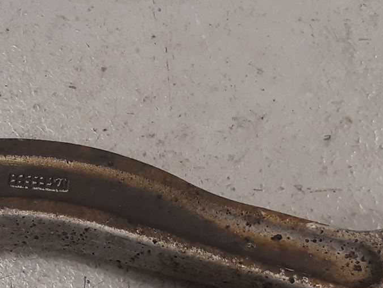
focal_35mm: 79
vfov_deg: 18.5
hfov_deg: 23.6
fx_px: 874
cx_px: -10
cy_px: 242
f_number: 1.7
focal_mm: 3.93
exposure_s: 1/50
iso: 125
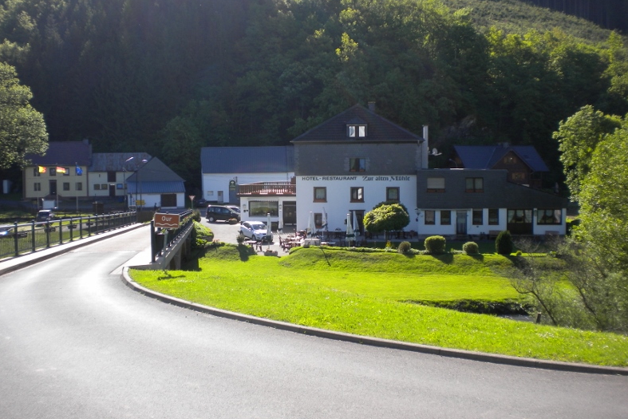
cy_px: 197
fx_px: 646
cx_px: 318
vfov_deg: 35.9
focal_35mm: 37
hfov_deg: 51.9
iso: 80
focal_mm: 6.3
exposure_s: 1/284
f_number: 4.6
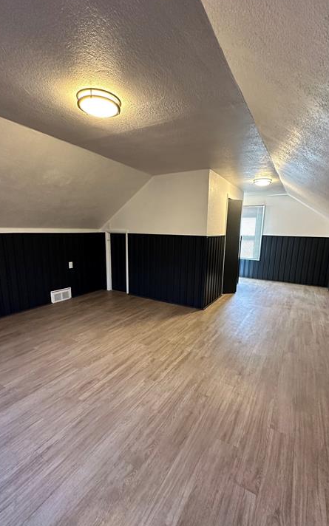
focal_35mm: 16
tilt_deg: -9.6
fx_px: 230
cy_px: 273
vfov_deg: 97.8
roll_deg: -2.1
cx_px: 172
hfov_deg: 71.2
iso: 400
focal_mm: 2.22
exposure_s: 1/60
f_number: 2.2
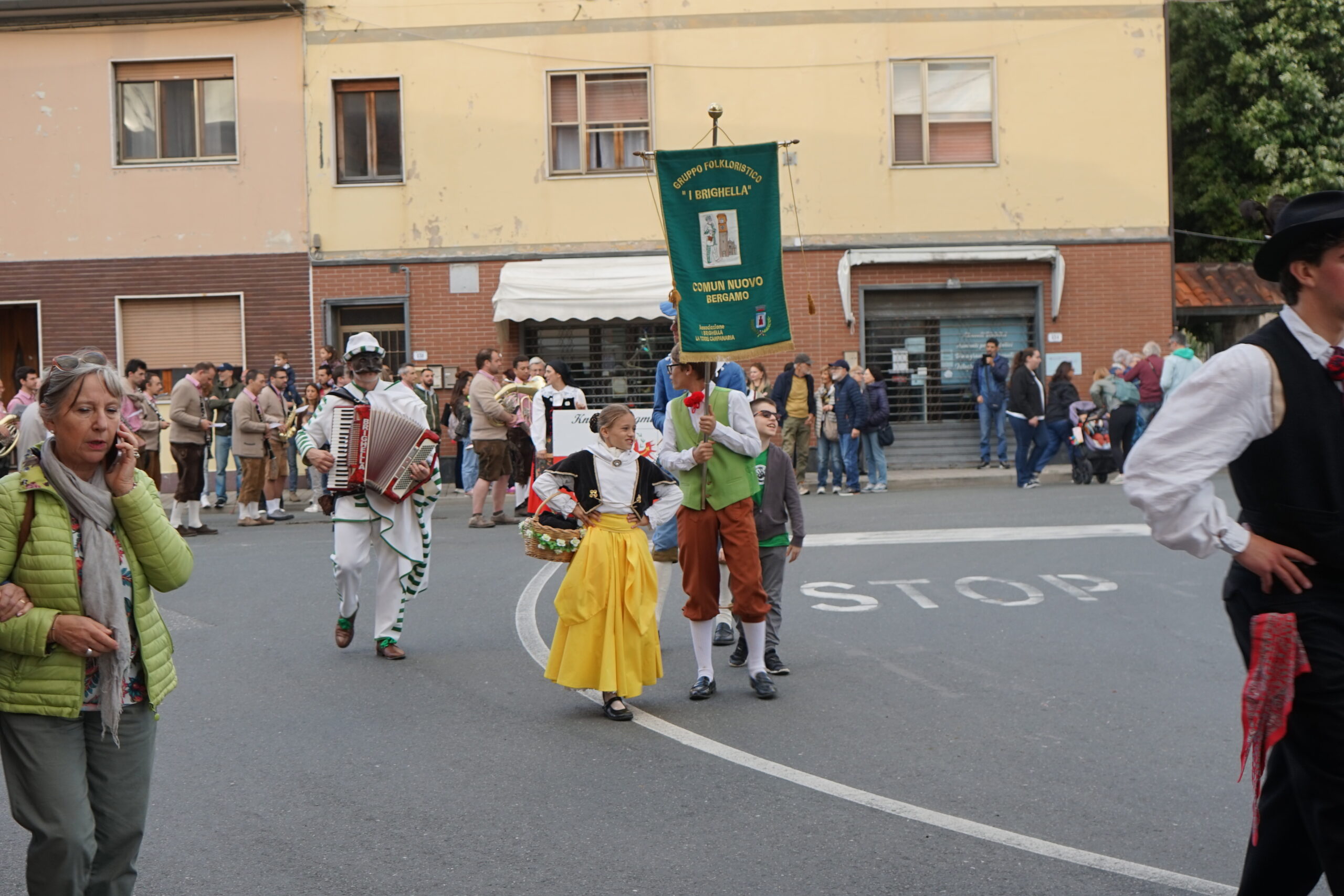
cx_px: 672
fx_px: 1941
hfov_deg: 38.2
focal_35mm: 52
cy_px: 448
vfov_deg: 26.0
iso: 100
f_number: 4.5
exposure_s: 1/60
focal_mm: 35
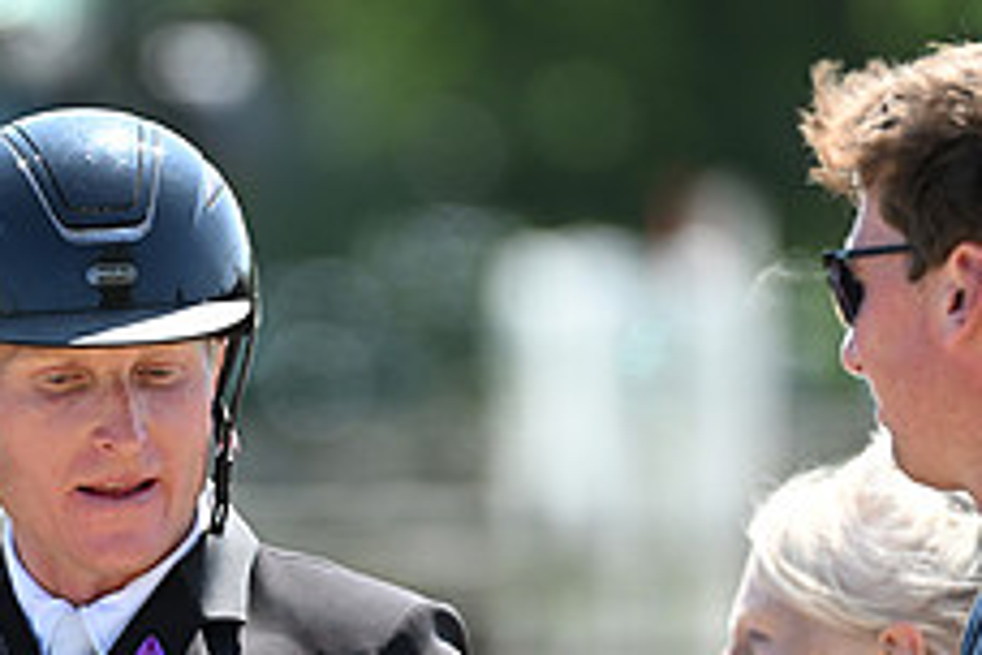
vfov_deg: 1.4
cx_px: 164
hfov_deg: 2.1
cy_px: 524
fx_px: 26403
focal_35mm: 968
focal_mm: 380
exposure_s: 1/1600
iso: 900
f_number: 5
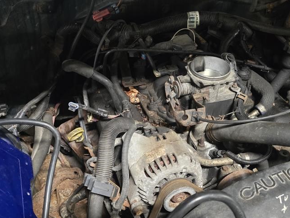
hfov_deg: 41.2
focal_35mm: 46
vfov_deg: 31.5
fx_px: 385
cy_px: 123
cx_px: 136
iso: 1600
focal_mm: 6.3
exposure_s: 1/60
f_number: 1.7
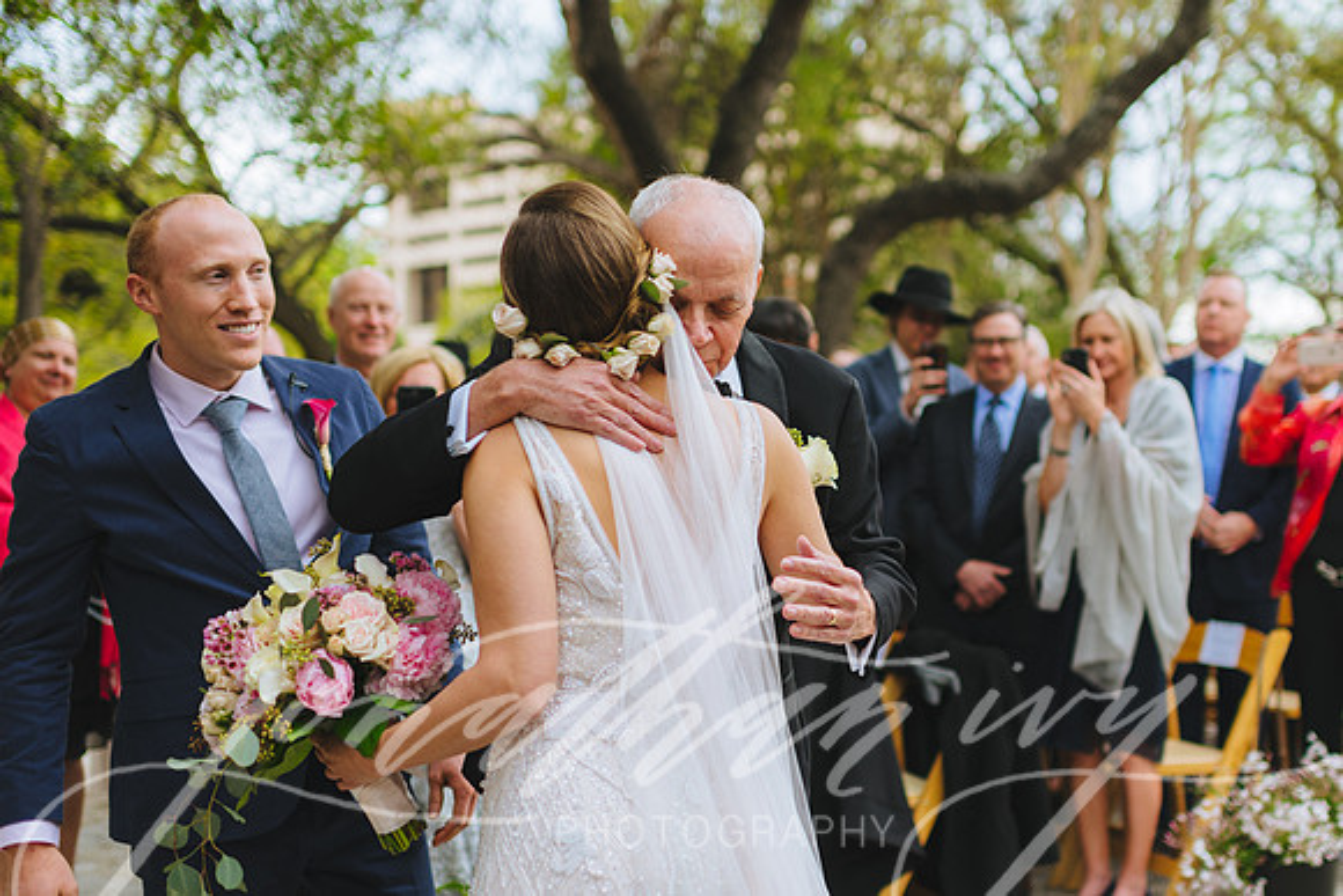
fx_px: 1600
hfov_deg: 45.2
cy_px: 452
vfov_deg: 31.3
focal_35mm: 43
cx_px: 823
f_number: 2
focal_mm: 35
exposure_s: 1/1000
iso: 80
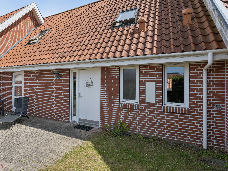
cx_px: 79
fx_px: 138
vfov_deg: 63.3
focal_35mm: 21
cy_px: 78
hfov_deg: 76.9
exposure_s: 1/1600
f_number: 6.3
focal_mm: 16
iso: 200
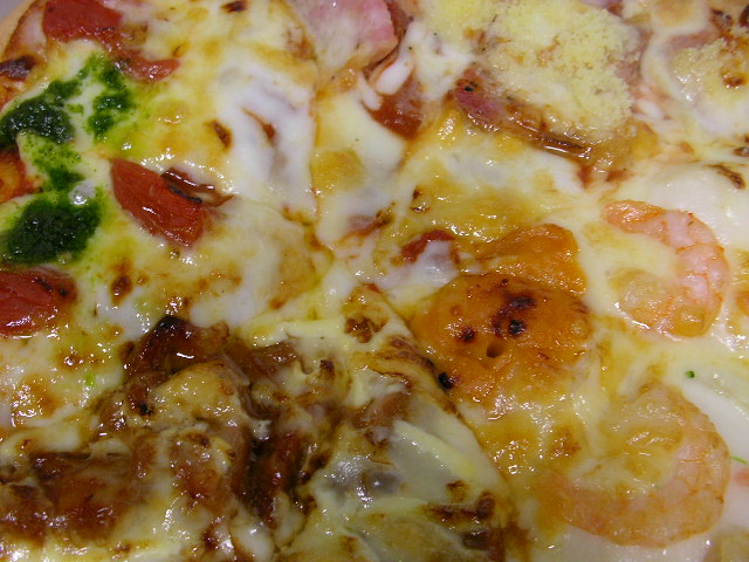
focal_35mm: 38
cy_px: 281
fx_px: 822
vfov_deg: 37.7
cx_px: 374
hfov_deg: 49.0
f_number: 3.5
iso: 100
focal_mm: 5.8
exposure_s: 1/12.7
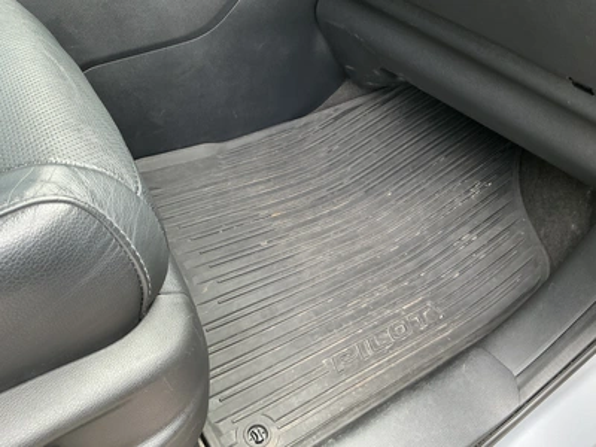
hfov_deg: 63.4
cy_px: 224
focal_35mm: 28
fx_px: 482
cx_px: 298
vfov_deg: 49.7
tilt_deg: -42.4
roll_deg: -7.0
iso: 64
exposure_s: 1/61
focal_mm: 3
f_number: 1.8
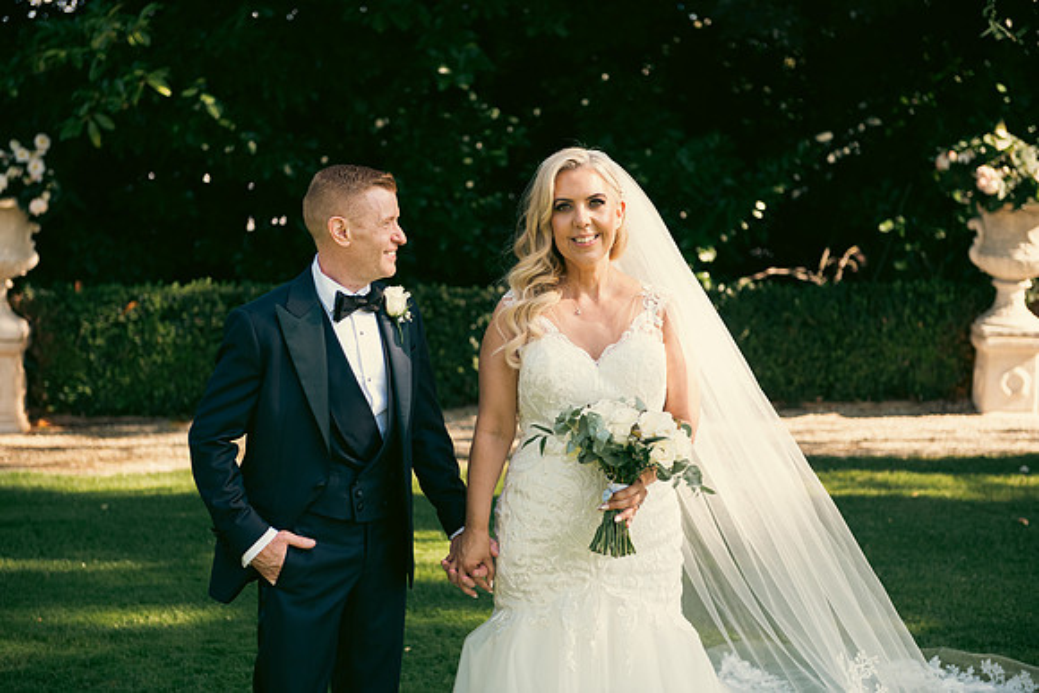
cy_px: 346
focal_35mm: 70
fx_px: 2021
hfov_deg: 28.8
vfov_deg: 19.5
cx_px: 520
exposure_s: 1/400
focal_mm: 70
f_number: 3.5
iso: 200
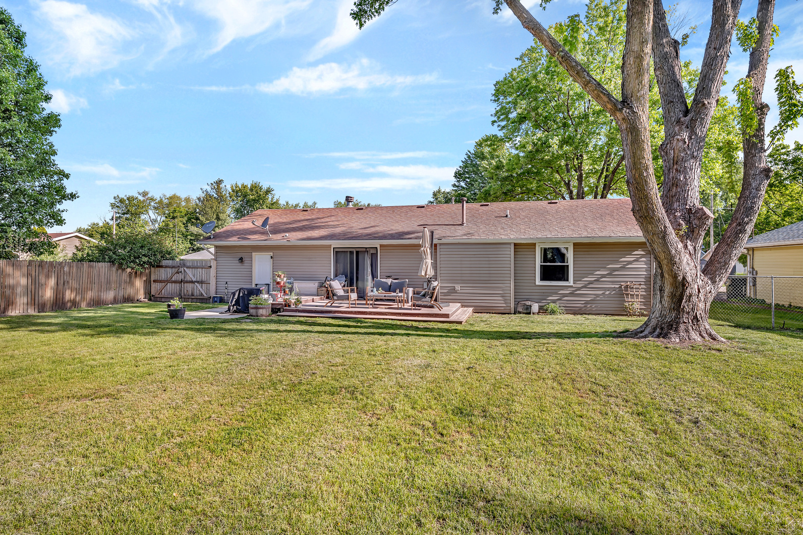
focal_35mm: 18
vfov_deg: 67.4
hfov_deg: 90.0
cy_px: 268
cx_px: 402
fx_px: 401
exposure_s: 1/400
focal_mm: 18
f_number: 8
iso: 500
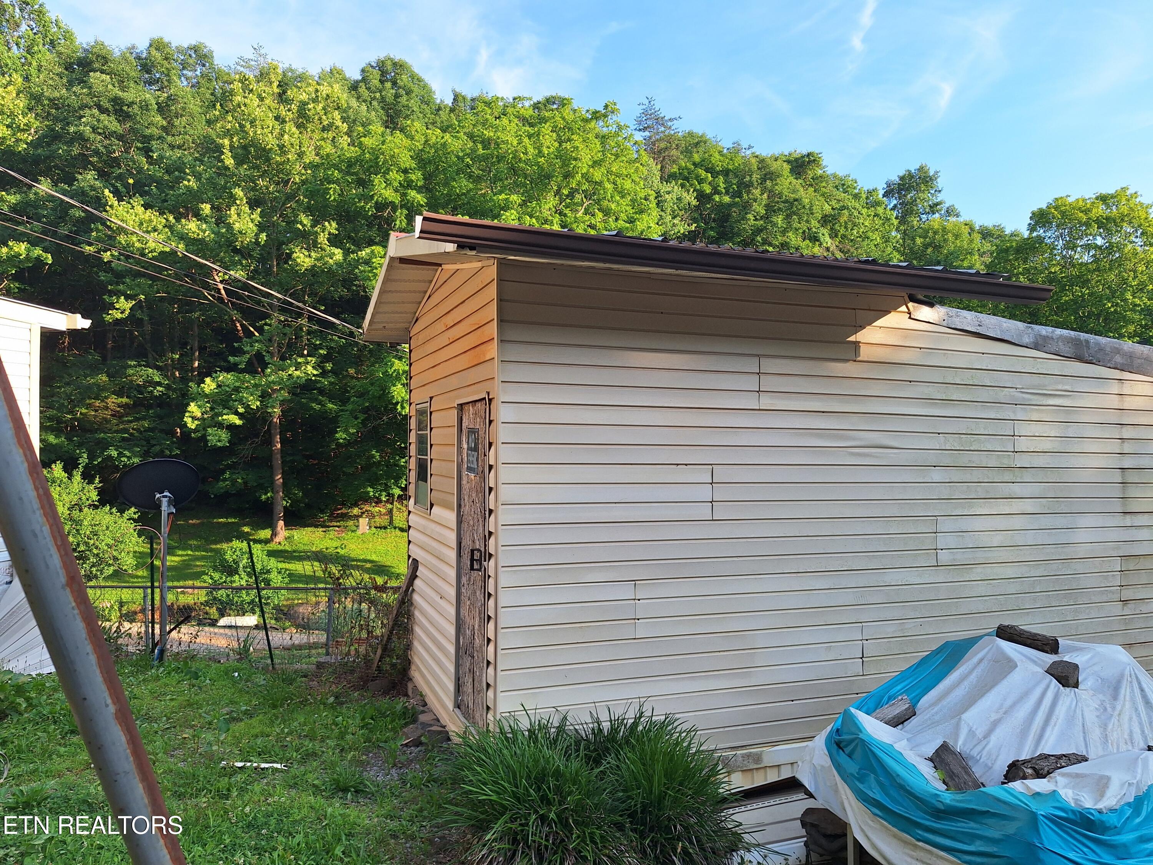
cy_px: 432
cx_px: 576
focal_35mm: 23
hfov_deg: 73.9
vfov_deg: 58.9
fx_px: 766
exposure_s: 1/958
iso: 40
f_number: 1.8
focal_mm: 5.54
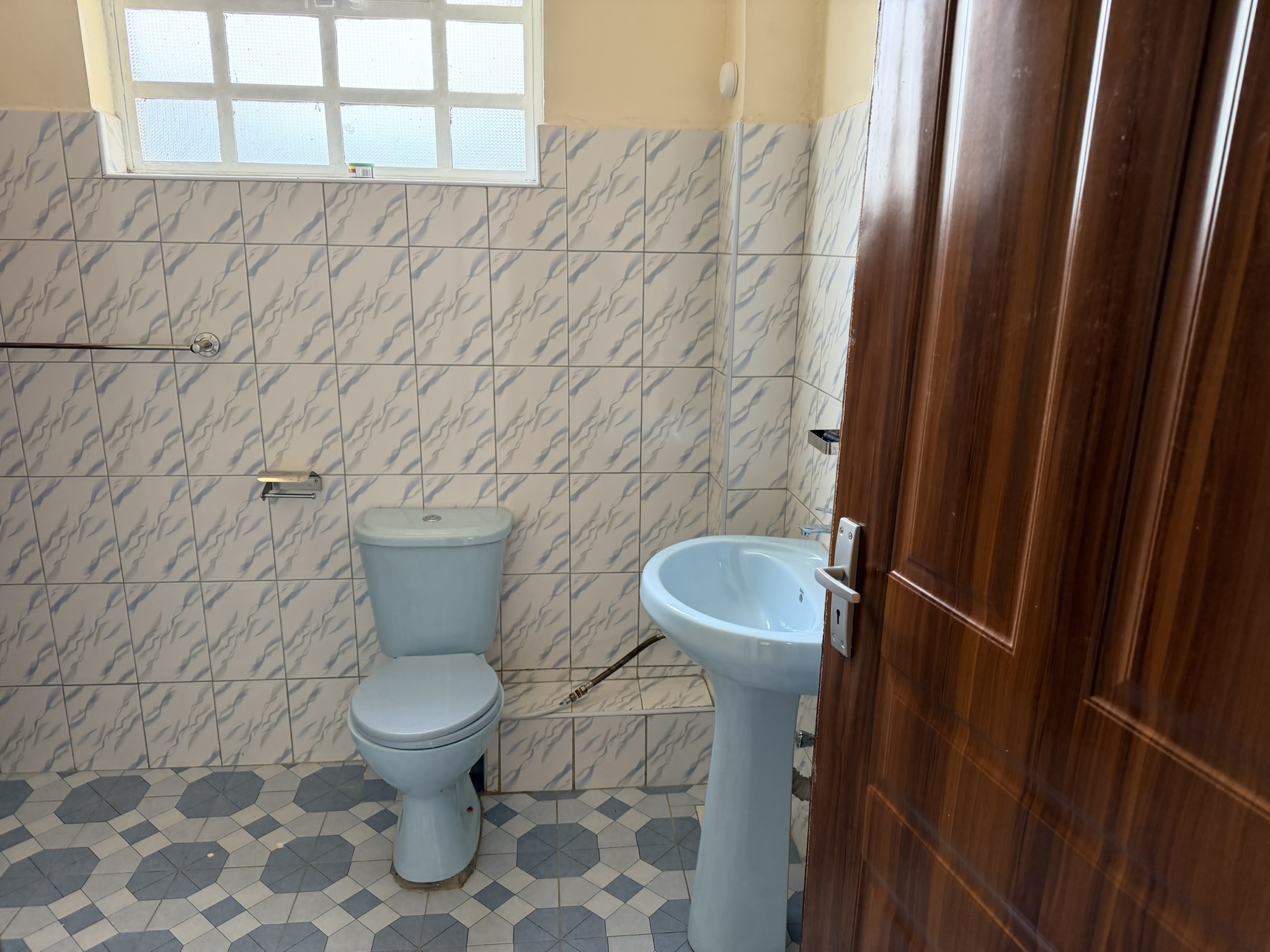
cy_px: 476
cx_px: 635
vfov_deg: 56.8
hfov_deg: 71.6
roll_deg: -0.7
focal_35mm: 24
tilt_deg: -15.1
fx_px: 881
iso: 200
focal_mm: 6.76
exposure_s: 1/149
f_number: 1.78
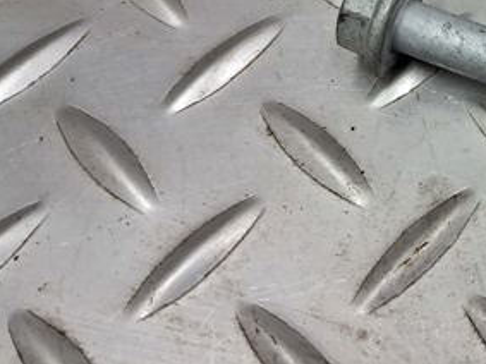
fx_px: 856
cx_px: 532
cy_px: 49
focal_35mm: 61
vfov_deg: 23.5
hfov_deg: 28.8
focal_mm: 4
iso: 200
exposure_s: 1/50
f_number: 1.8
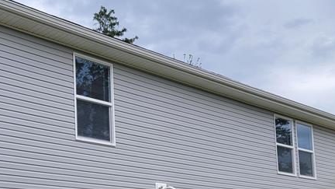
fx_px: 551
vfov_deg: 18.8
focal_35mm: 62
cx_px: 121
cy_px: 199
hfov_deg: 33.6
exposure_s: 1/514
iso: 16
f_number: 1.8
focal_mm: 6.7
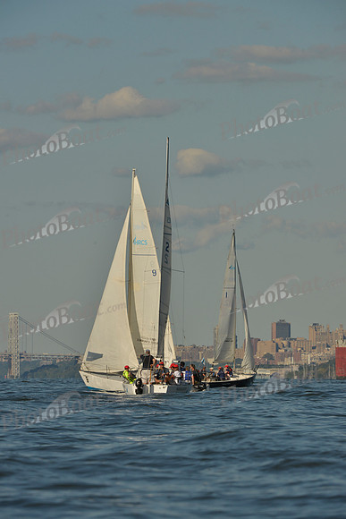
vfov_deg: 6.2
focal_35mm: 330
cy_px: 260
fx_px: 4754
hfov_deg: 4.2
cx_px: 173
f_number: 10
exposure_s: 1/1000
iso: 200
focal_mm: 330
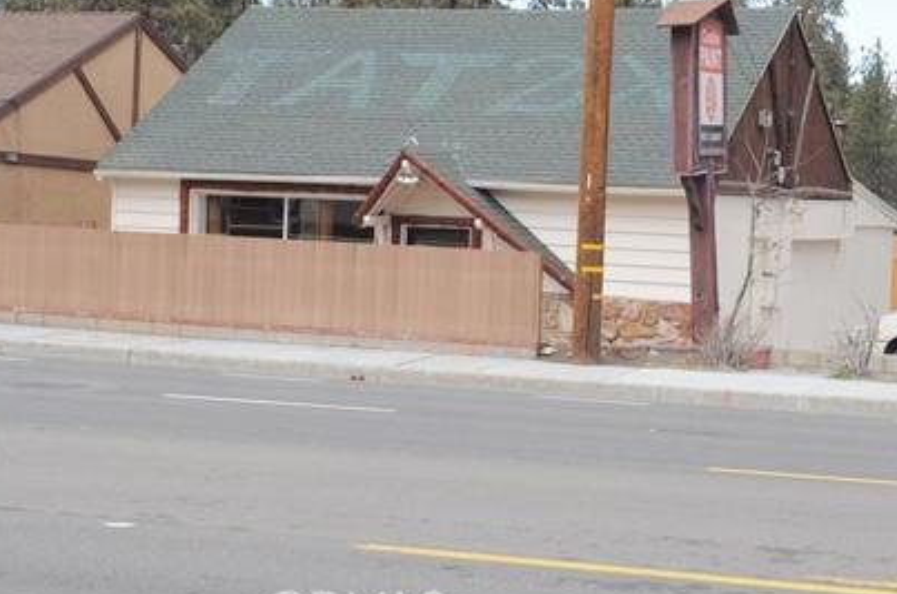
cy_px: 171
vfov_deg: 16.7
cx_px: 614
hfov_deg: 24.9
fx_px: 2014
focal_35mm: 81
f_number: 6.3
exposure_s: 1/160
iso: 200
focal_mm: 34
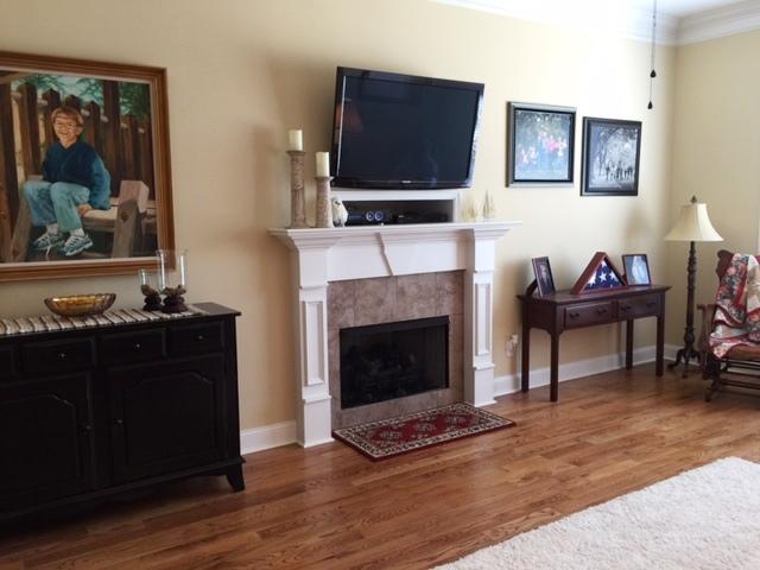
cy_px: 285
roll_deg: -0.2
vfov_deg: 48.2
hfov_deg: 61.7
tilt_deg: -6.2
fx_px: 637
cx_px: 380
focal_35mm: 29
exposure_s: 1/15
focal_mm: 4.15
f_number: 2.2
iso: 40
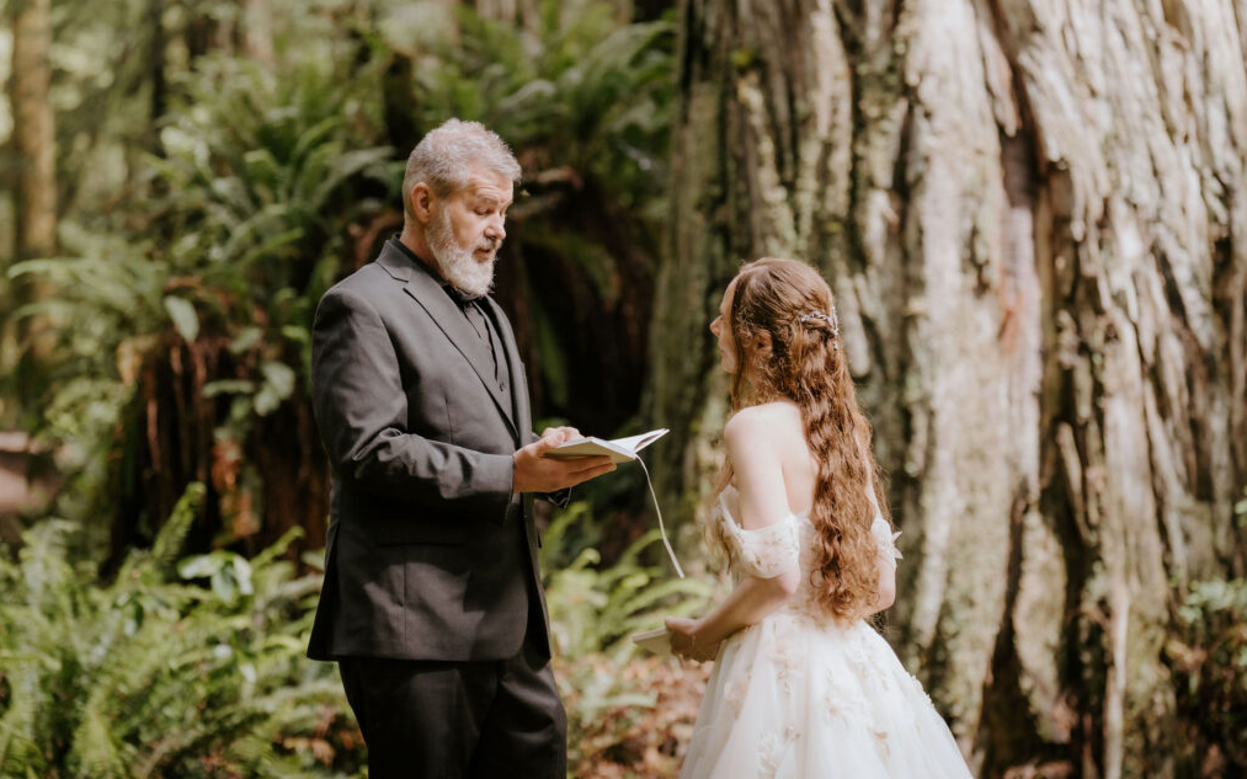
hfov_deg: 18.9
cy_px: 378
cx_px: 590
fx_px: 3738
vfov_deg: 11.9
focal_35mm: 110
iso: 400
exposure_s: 1/250
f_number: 2.8
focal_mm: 101
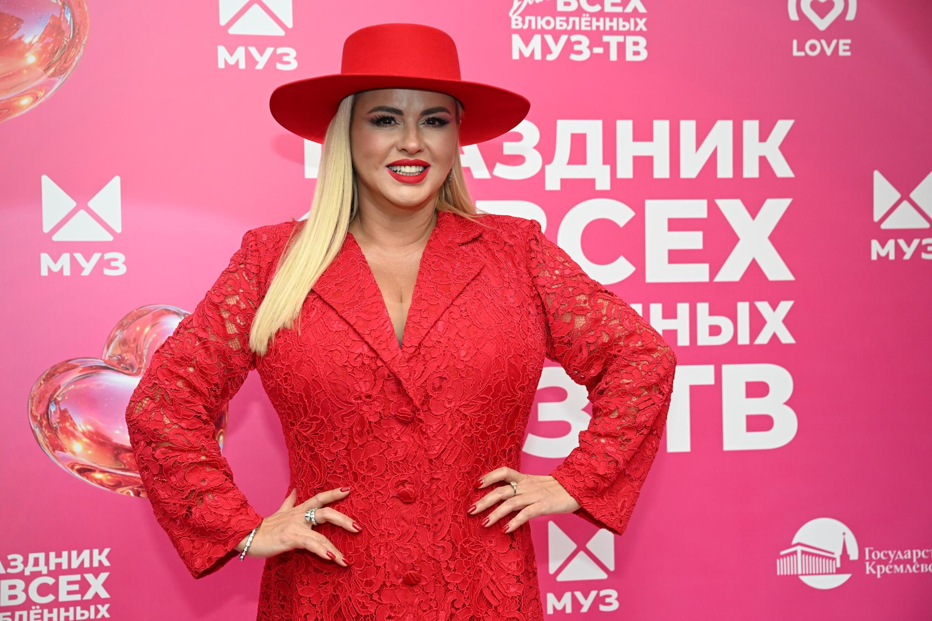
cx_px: 466
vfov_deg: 25.5
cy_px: 310
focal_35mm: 53
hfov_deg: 37.5
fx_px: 1372
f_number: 4
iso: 1600
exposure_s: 1/200
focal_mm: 53
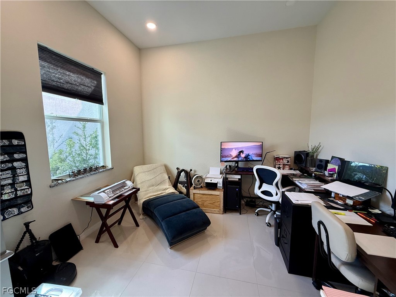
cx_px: 198
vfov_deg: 85.7
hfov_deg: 102.1
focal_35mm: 14
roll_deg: +0.5
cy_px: 148
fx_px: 160
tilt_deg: -6.0
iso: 160
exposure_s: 1/120
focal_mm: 2.22
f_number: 2.2
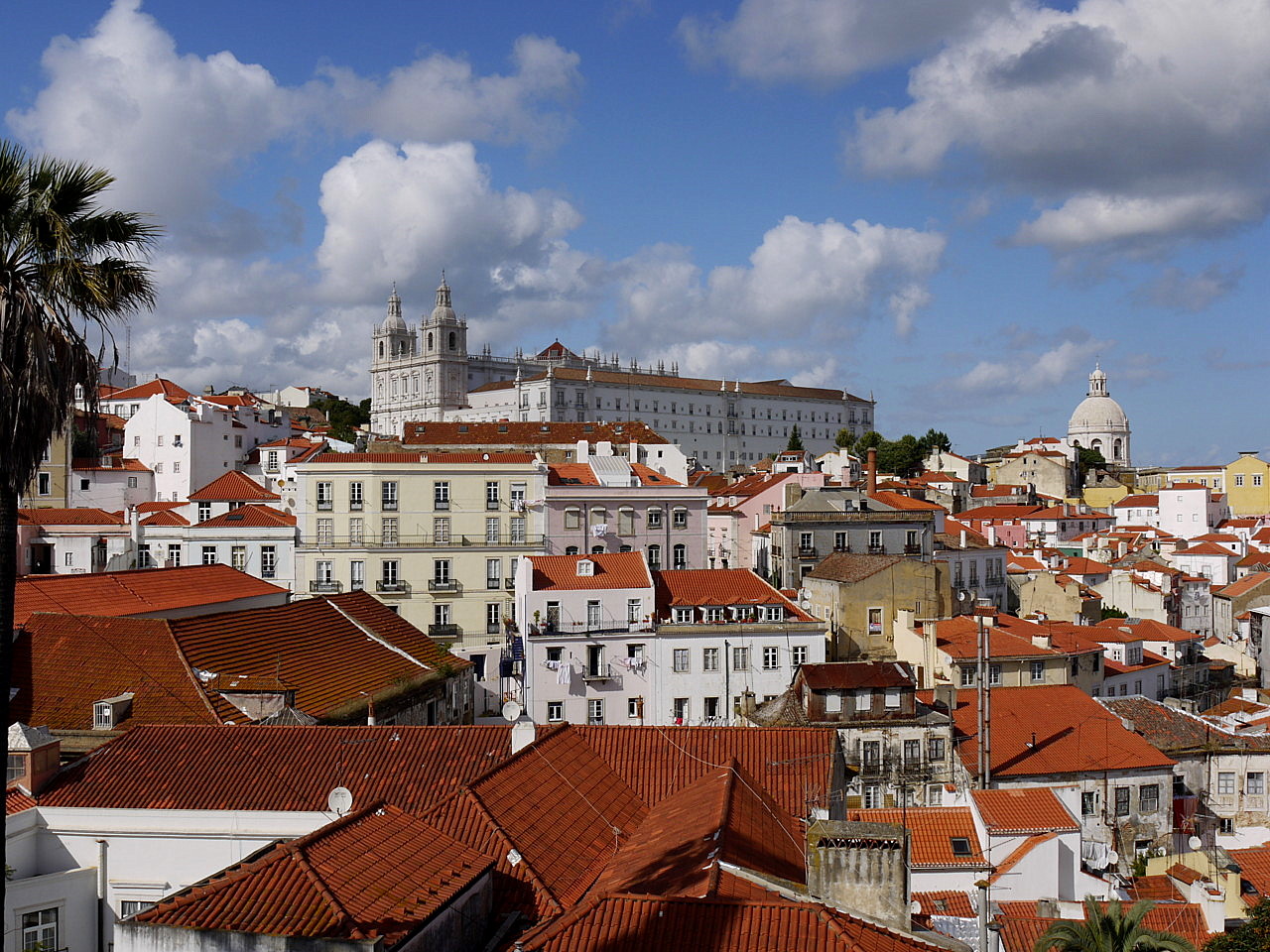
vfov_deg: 37.7
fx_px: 1394
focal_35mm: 38
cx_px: 635
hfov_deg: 49.0
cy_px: 476
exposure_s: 1/400
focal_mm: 19
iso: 100
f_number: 10
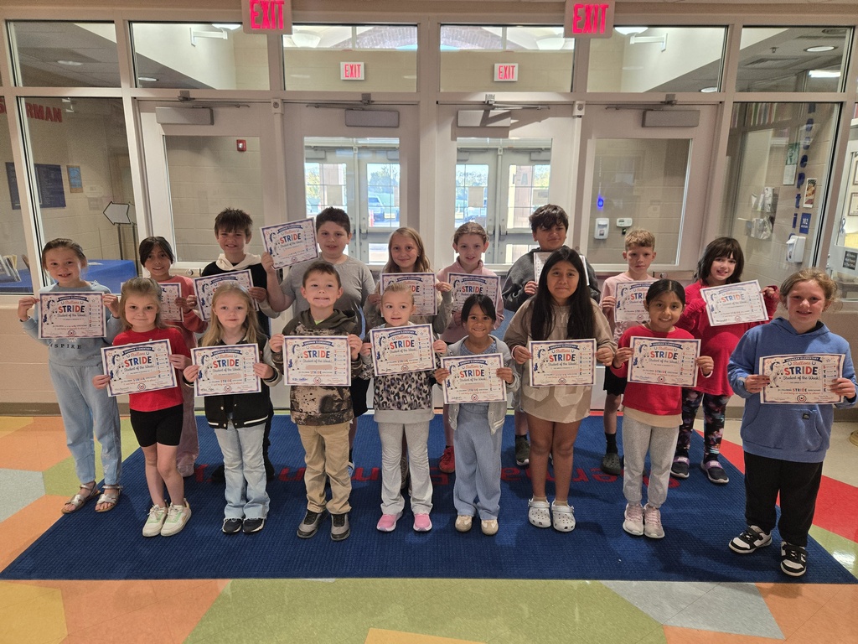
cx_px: 429
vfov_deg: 58.9
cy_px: 322
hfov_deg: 73.9
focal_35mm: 23
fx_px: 570
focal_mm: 5.4
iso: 320
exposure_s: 1/120
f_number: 1.8
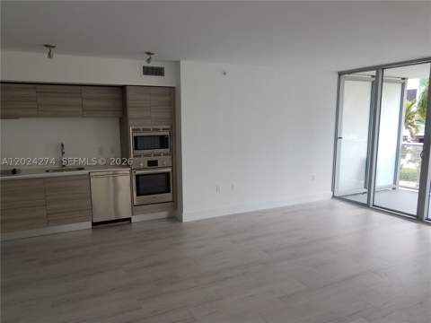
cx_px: 216
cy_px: 162
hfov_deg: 67.3
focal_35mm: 26
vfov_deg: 53.1
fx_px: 324
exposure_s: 1/174
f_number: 1.7
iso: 40
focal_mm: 4.2
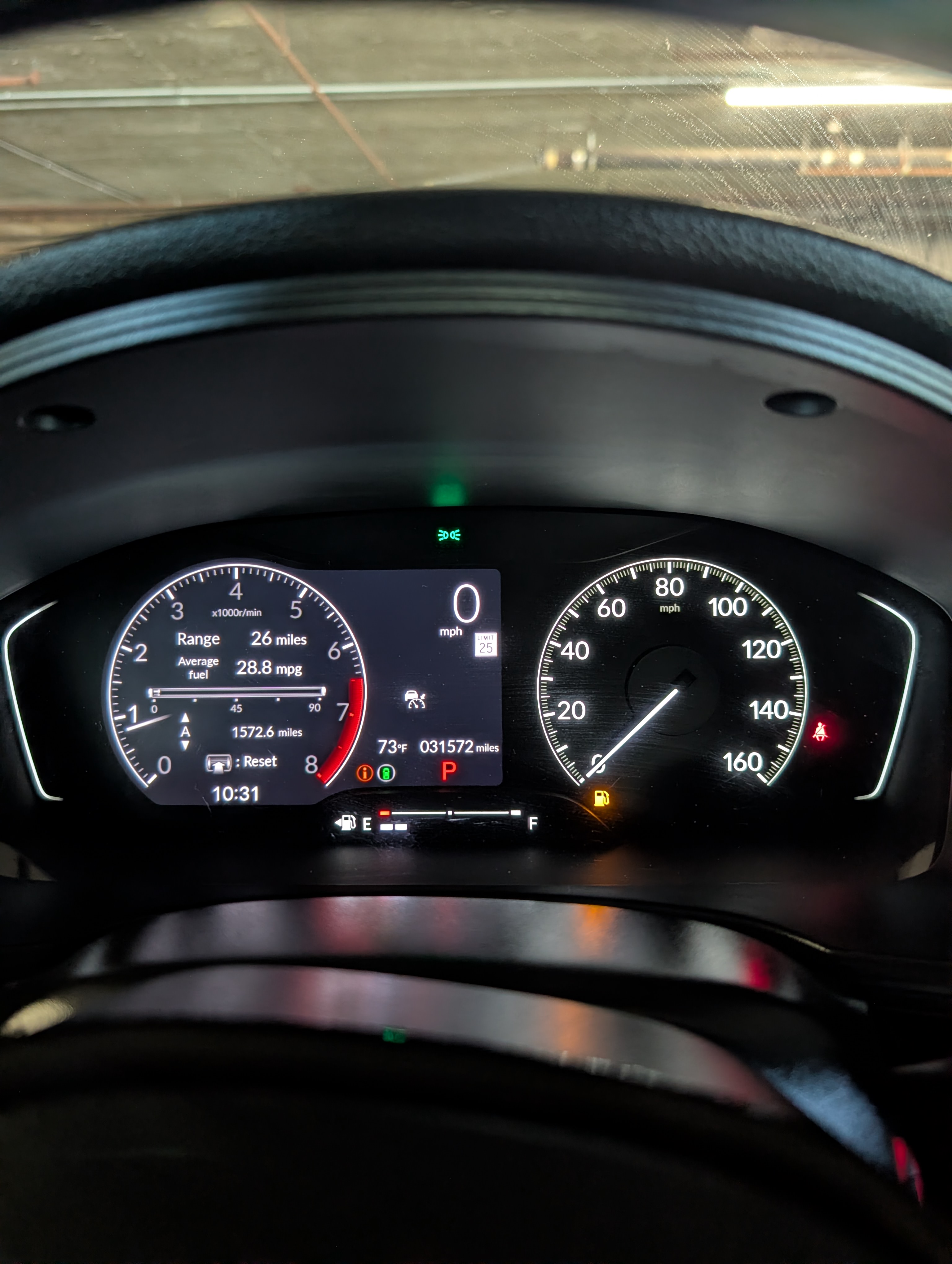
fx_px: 878
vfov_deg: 71.5
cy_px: 632
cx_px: 476
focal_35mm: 24
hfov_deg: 56.9
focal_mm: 6.9
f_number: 1.68
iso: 160
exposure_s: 1/24
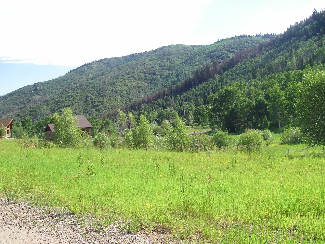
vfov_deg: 37.7
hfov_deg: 49.0
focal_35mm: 38
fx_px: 357
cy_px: 122
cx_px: 162
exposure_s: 1/100
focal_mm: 6.3
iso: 64
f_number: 6.6
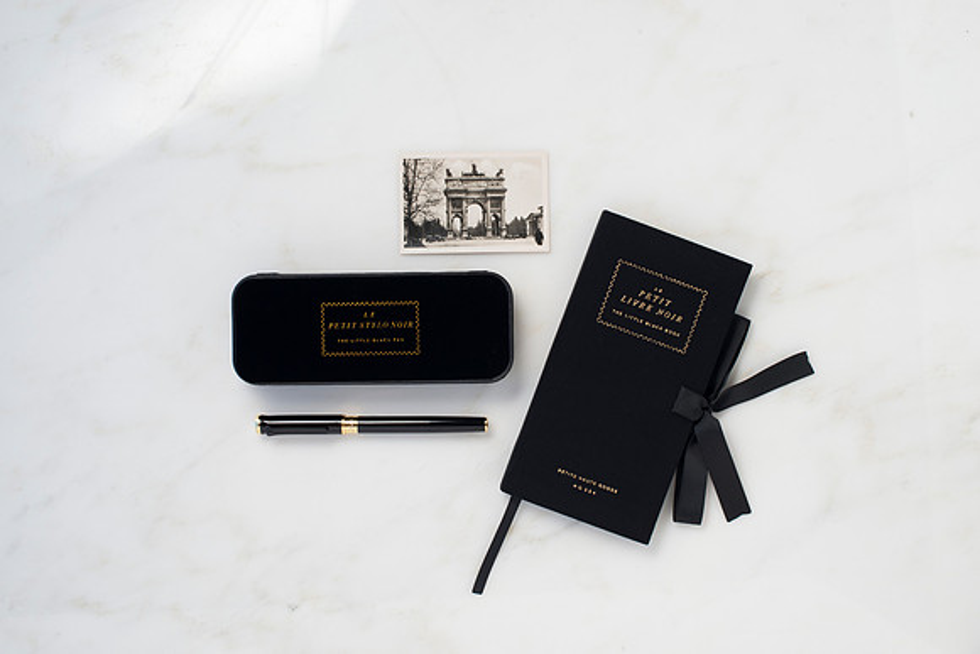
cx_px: 490
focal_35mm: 50
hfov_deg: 39.6
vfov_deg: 27.0
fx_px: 1361
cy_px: 327
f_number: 10
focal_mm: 50
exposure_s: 1/80
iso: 250
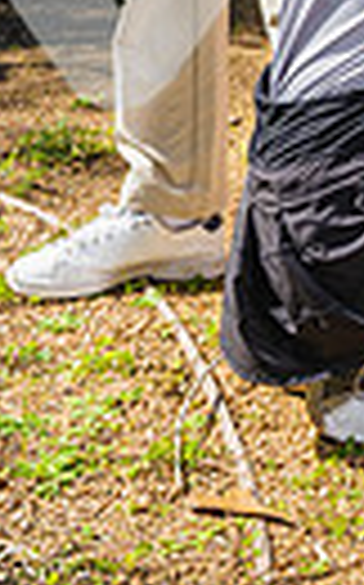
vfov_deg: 15.0
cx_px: 566
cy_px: -346
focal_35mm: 127
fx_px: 2020
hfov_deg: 9.9
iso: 100
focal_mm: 36
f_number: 9
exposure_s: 1/125
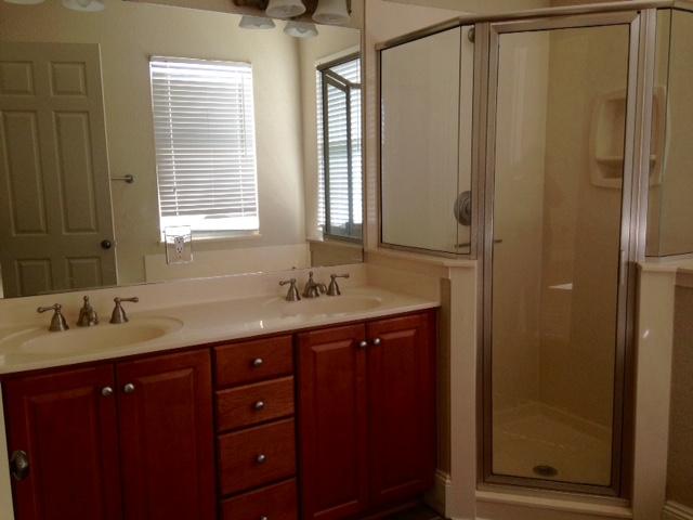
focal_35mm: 33
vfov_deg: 42.9
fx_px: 661
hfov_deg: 55.4
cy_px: 260
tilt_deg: -8.7
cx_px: 346
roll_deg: +1.0
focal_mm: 4.12
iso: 80
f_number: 2.4
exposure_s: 1/120
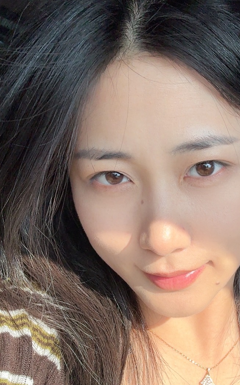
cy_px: 235
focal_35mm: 49
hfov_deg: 26.0
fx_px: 513
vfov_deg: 40.8
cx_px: 180
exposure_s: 1/340
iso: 32
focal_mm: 2.69
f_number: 1.9
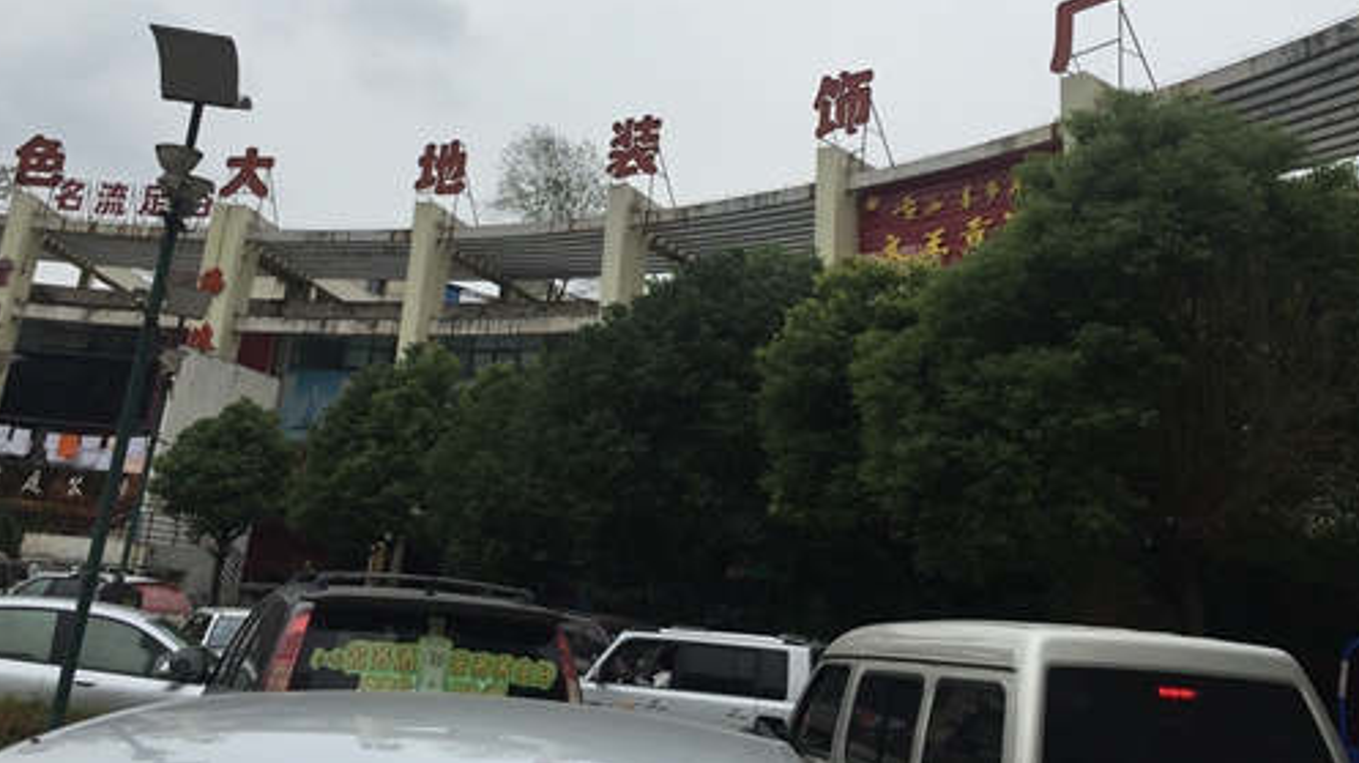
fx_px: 1261
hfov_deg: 56.6
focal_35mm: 35
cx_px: 643
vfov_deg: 33.1
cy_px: 206
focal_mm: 4.15
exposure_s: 1/1199
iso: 32
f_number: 2.2
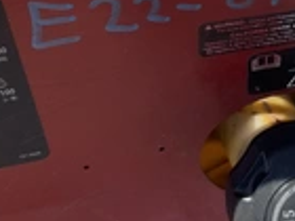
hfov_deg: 23.1
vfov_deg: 16.6
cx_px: 255
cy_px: -84
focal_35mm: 83
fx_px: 707
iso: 25
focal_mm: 3
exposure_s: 1/1730
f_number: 1.8
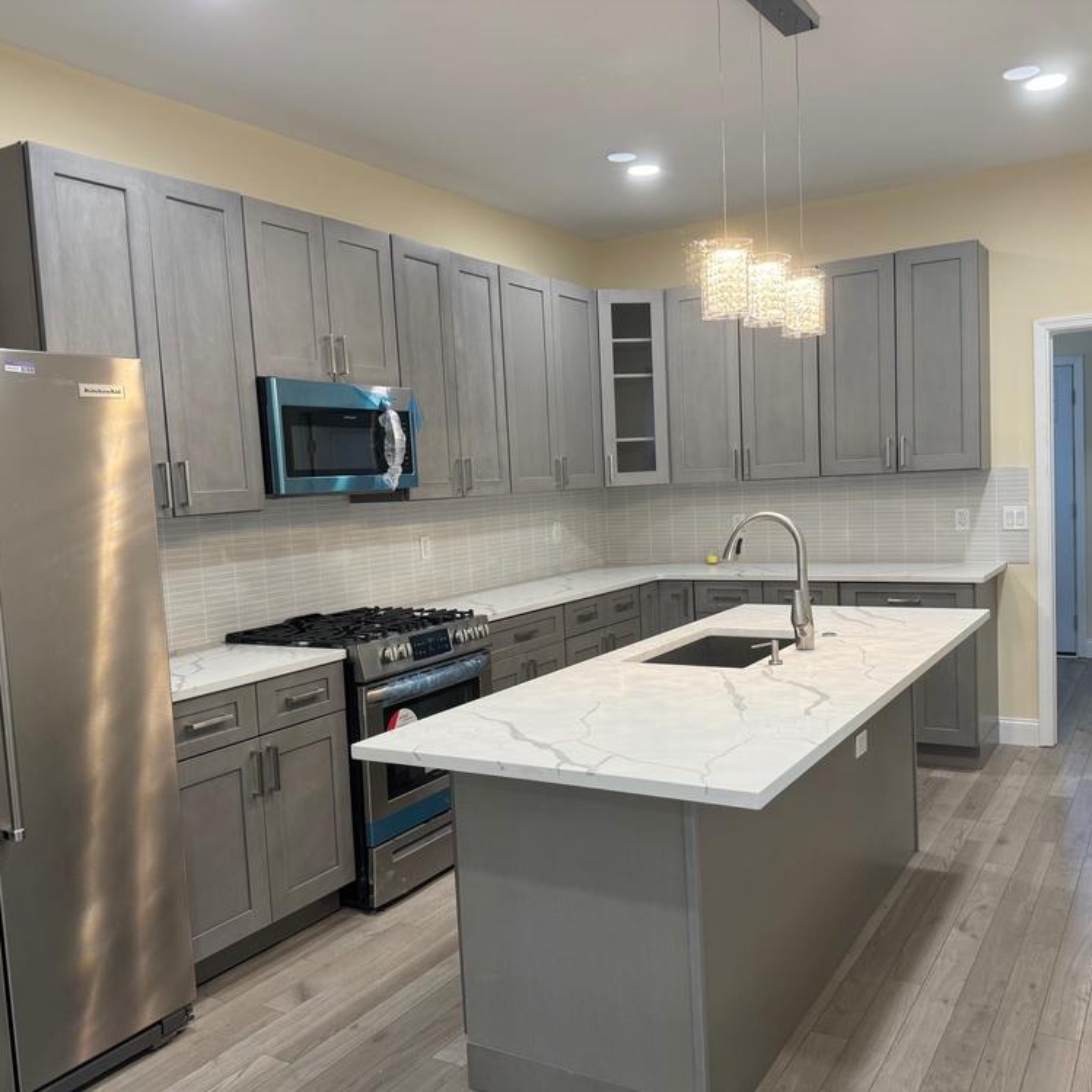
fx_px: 1035
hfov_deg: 55.6
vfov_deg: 55.6
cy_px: 557
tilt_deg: -5.1
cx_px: 563
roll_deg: +2.5
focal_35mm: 29
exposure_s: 1/60
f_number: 1.78
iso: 125
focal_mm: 6.86
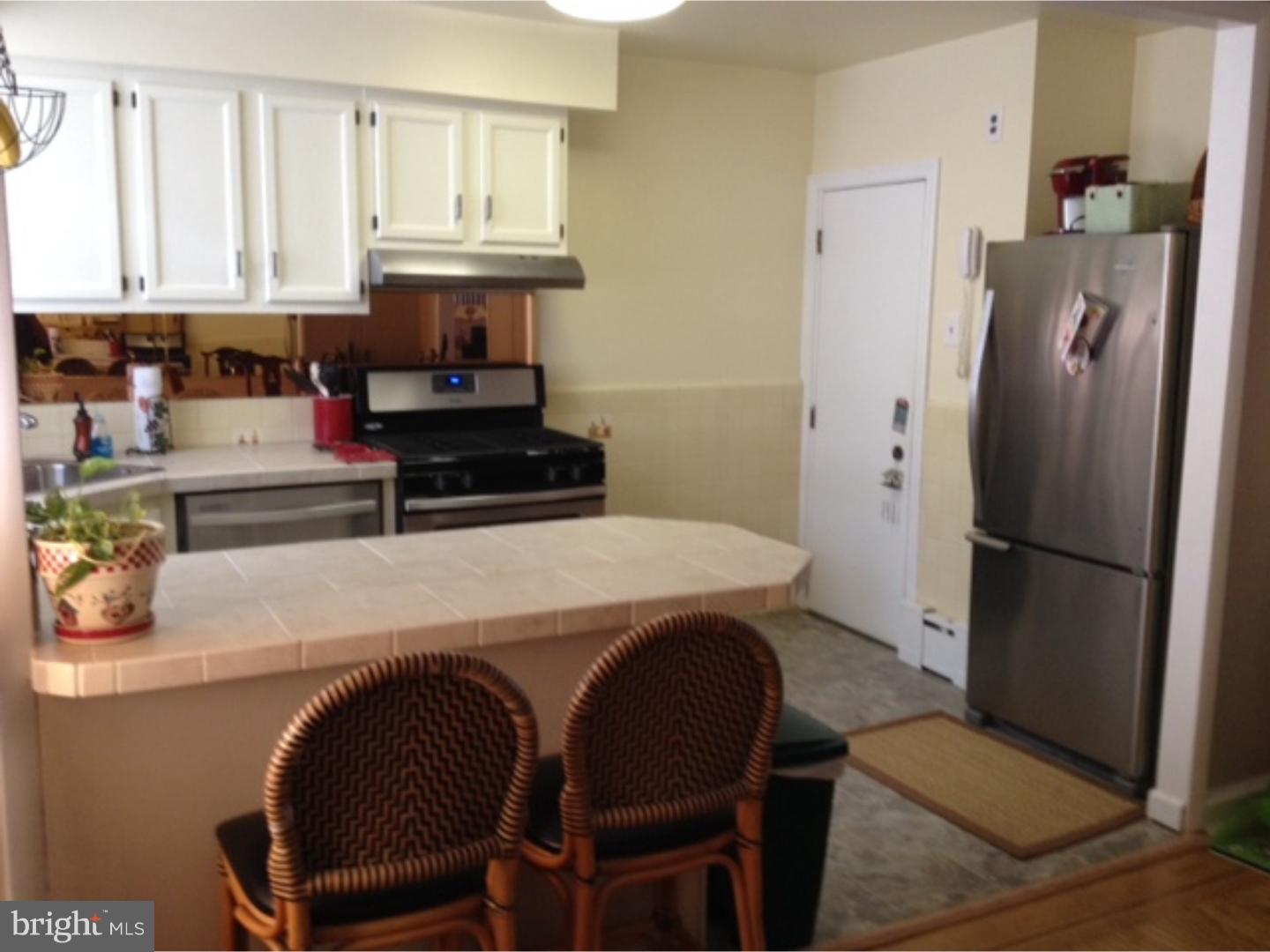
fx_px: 1284
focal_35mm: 35
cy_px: 476
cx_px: 635
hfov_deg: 52.6
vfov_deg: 40.7
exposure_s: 1/20
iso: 125
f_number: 2.4
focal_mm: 4.28
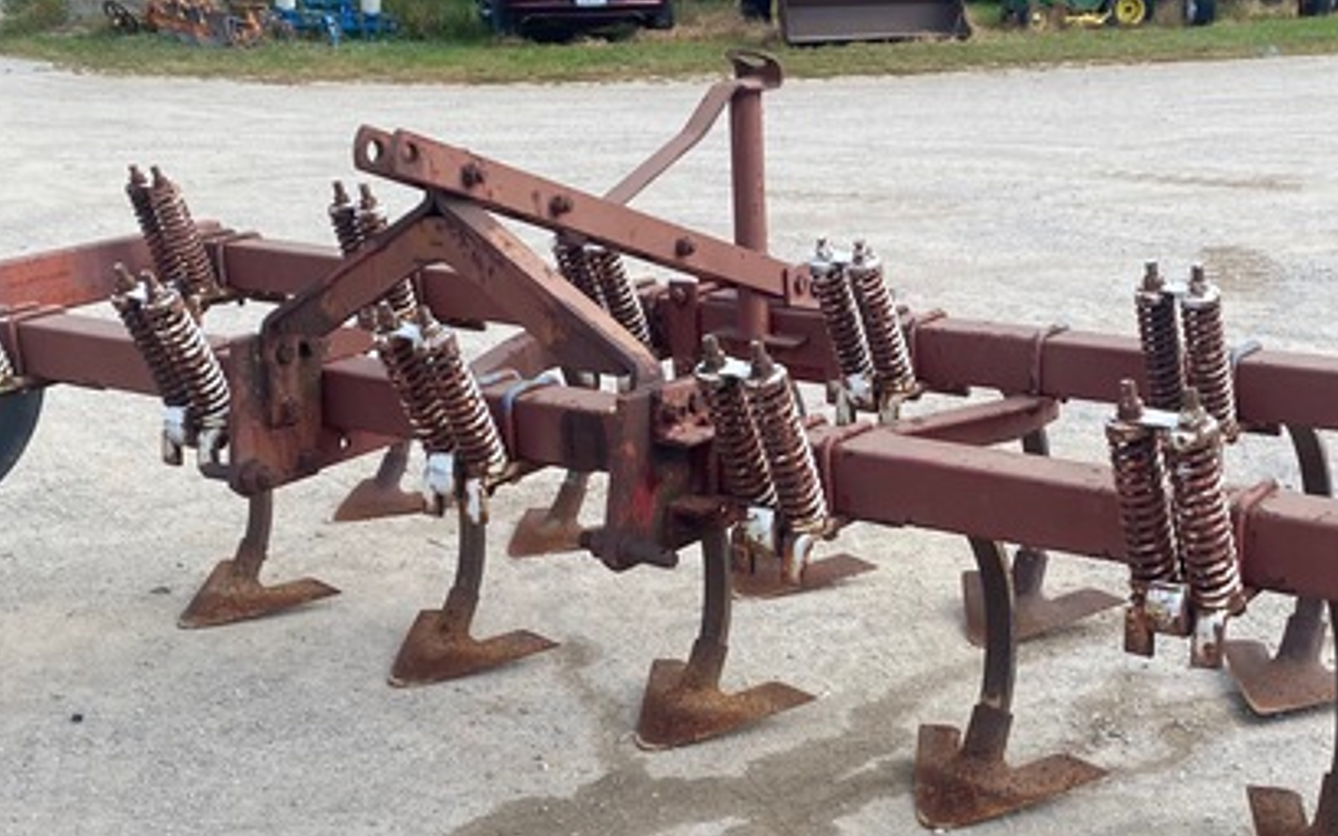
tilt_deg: -16.9
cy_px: 508
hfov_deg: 37.2
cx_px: 862
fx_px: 1969
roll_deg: +1.9
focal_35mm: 54
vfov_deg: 23.9
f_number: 1.8
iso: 32
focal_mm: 4.25
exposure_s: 1/1135
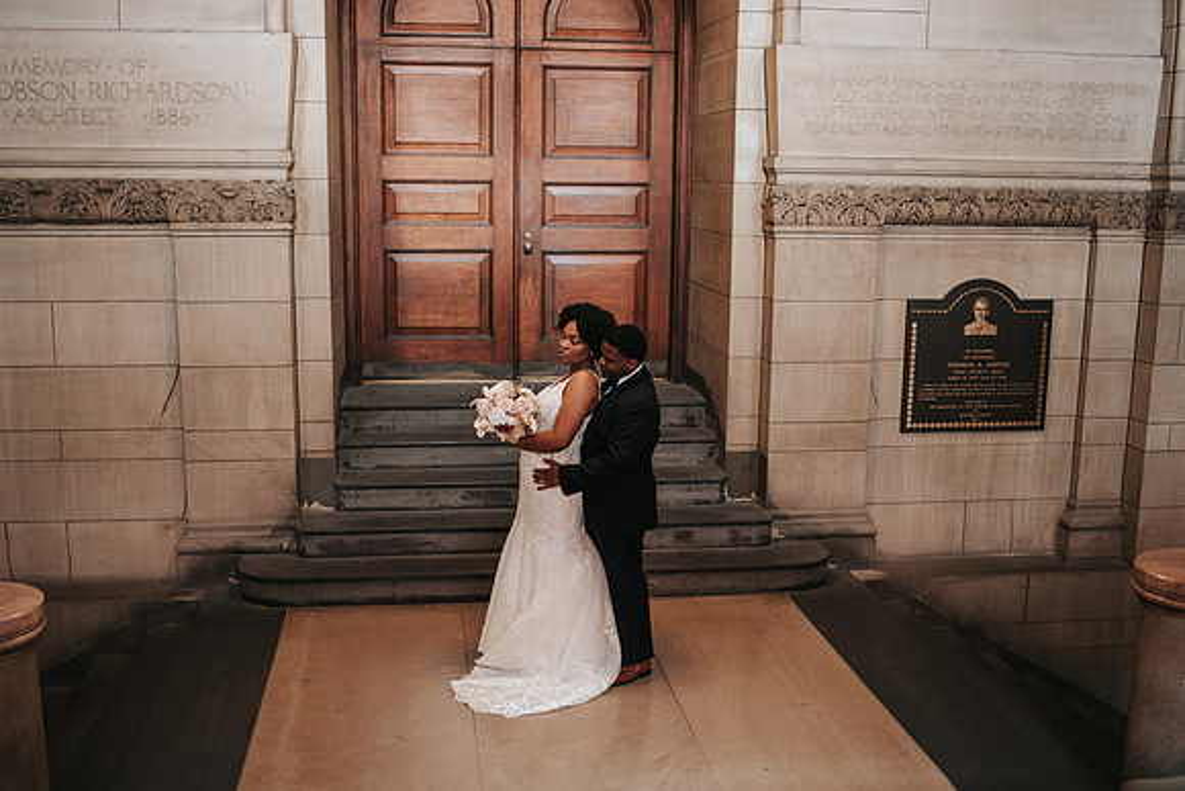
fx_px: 1294
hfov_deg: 49.2
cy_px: 429
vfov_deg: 33.9
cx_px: 589
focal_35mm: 39
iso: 1000
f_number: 2.2
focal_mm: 35
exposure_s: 1/125
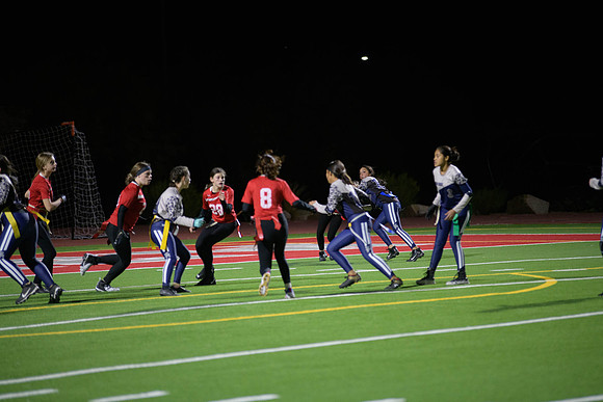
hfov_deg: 11.7
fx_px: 2932
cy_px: 201
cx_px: 302
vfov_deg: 7.9
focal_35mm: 175
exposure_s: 1/640
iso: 3600
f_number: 2.8
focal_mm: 175
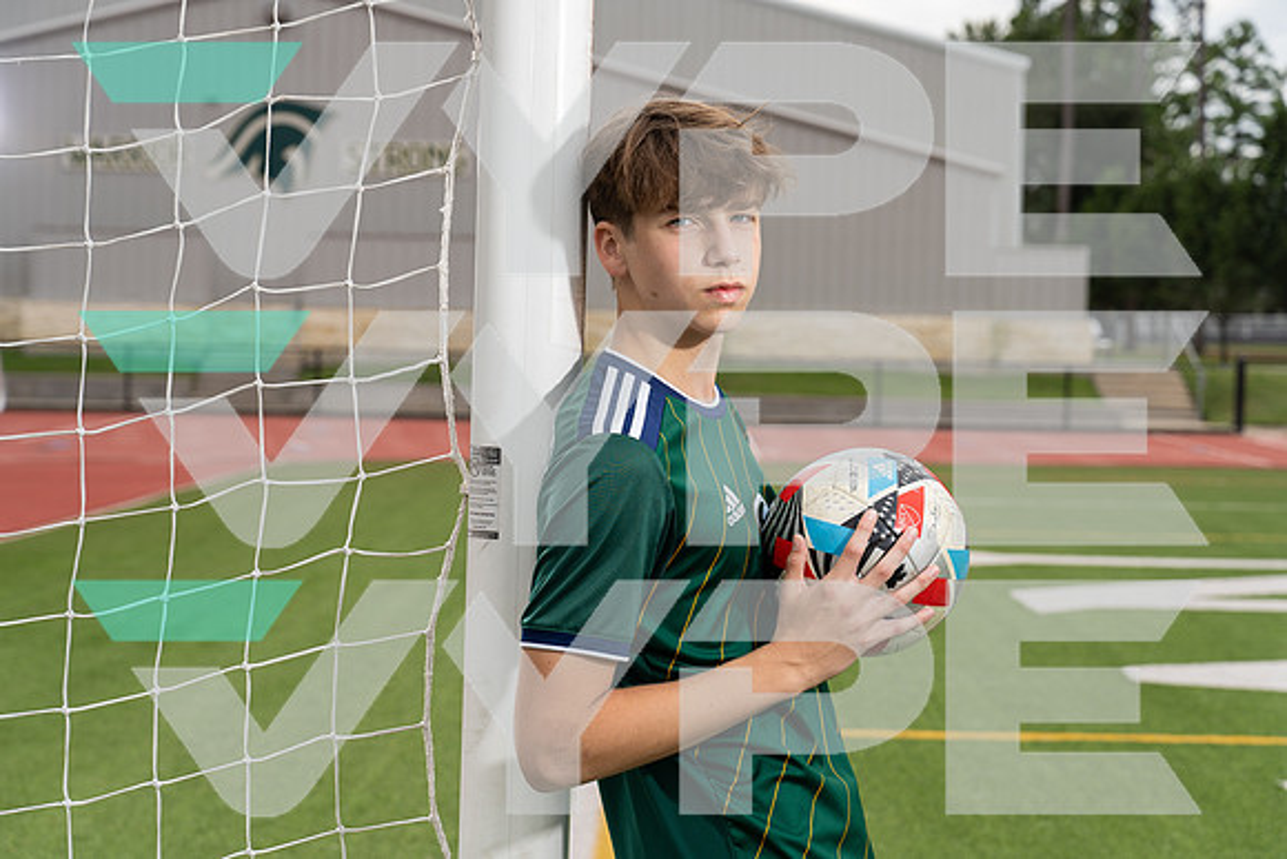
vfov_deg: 19.5
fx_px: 2503
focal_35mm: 70
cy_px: 430
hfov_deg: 28.8
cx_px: 644
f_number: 5.6
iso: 100
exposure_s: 1/250
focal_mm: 70
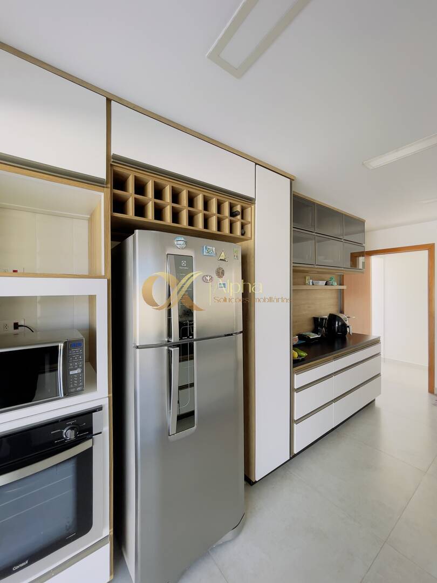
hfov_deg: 89.9
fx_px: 219
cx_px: 218
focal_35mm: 13
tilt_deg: -0.9
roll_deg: -0.2
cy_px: 292
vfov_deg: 106.2
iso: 50
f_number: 2.4
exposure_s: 1/51
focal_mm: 1.54
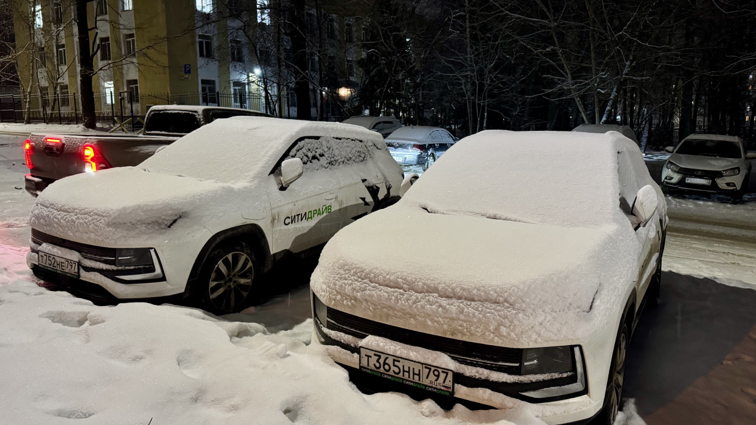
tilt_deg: -7.6
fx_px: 541
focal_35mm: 27
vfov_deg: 42.9
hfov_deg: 69.9
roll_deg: +0.6
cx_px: 379
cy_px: 203
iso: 640
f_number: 1.78
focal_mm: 6.76
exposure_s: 1/33
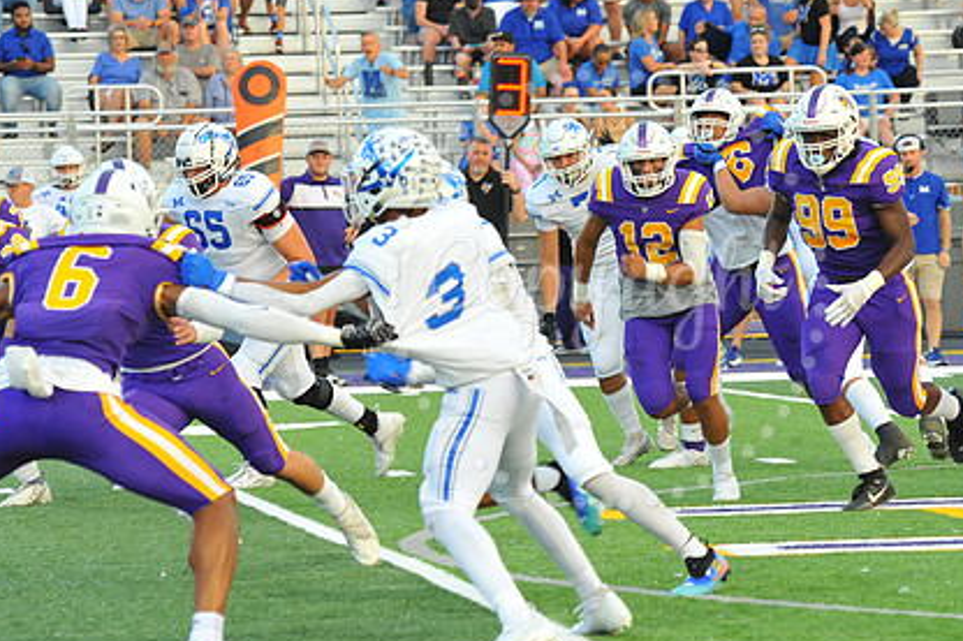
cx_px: 607
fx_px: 7460
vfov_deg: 4.9
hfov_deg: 7.4
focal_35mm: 279
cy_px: 287
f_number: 8
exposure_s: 1/320
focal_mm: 200
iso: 2000
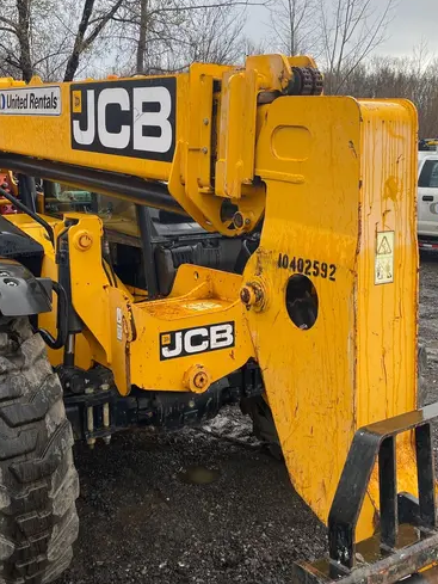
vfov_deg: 47.7
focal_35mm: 39
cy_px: 248
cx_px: 197
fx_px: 658
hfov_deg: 36.8
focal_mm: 4.25
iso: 32
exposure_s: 1/524
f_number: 1.8
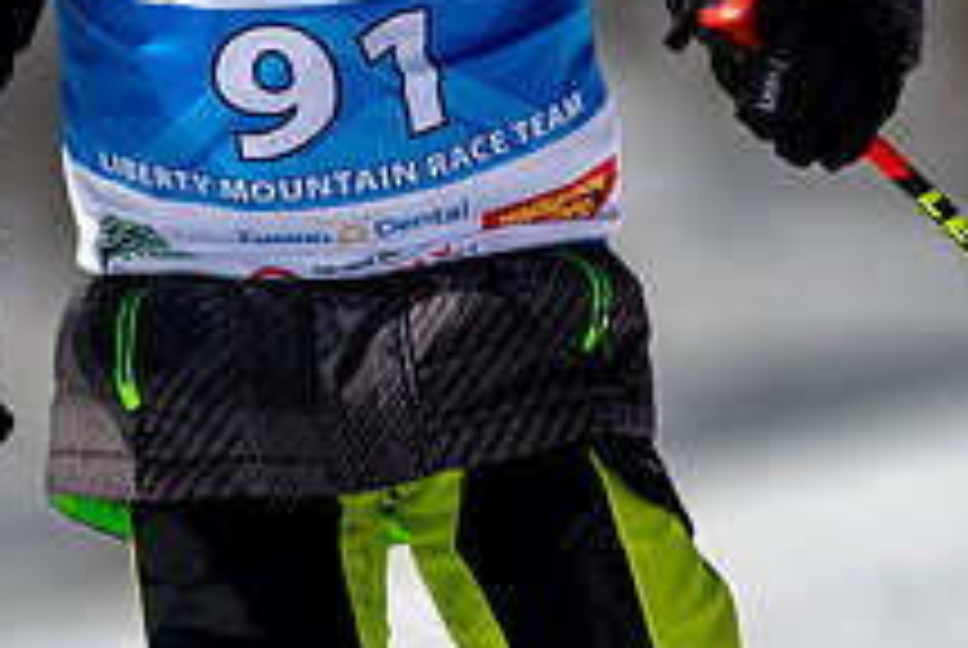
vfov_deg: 1.1
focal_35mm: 1212
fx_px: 32633
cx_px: 347
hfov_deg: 1.7
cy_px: -20
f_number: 2.8
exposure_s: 1/6400
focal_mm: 300
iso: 100
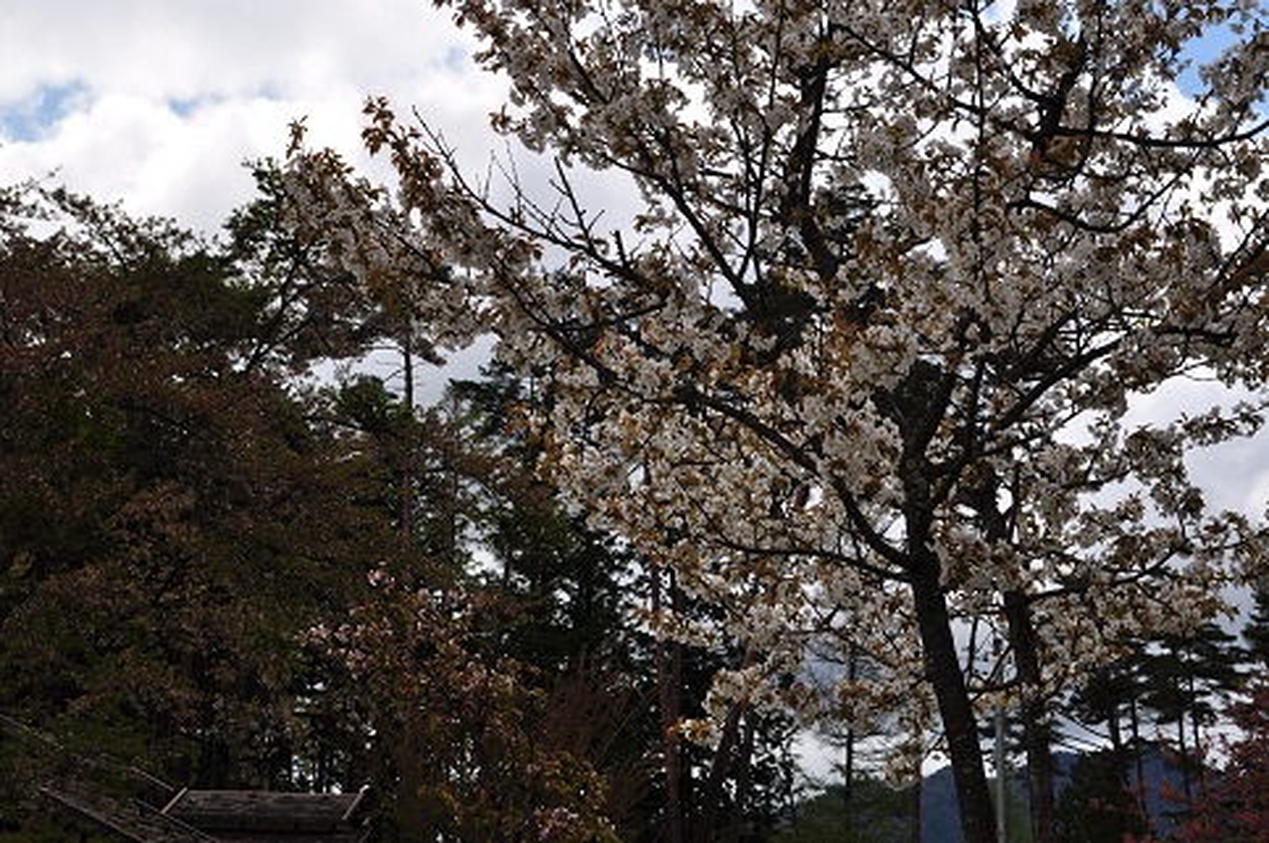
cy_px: 422
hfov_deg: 33.4
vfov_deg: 22.6
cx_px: 634
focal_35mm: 60
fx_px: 2113
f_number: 11
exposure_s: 1/500
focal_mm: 40
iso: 200
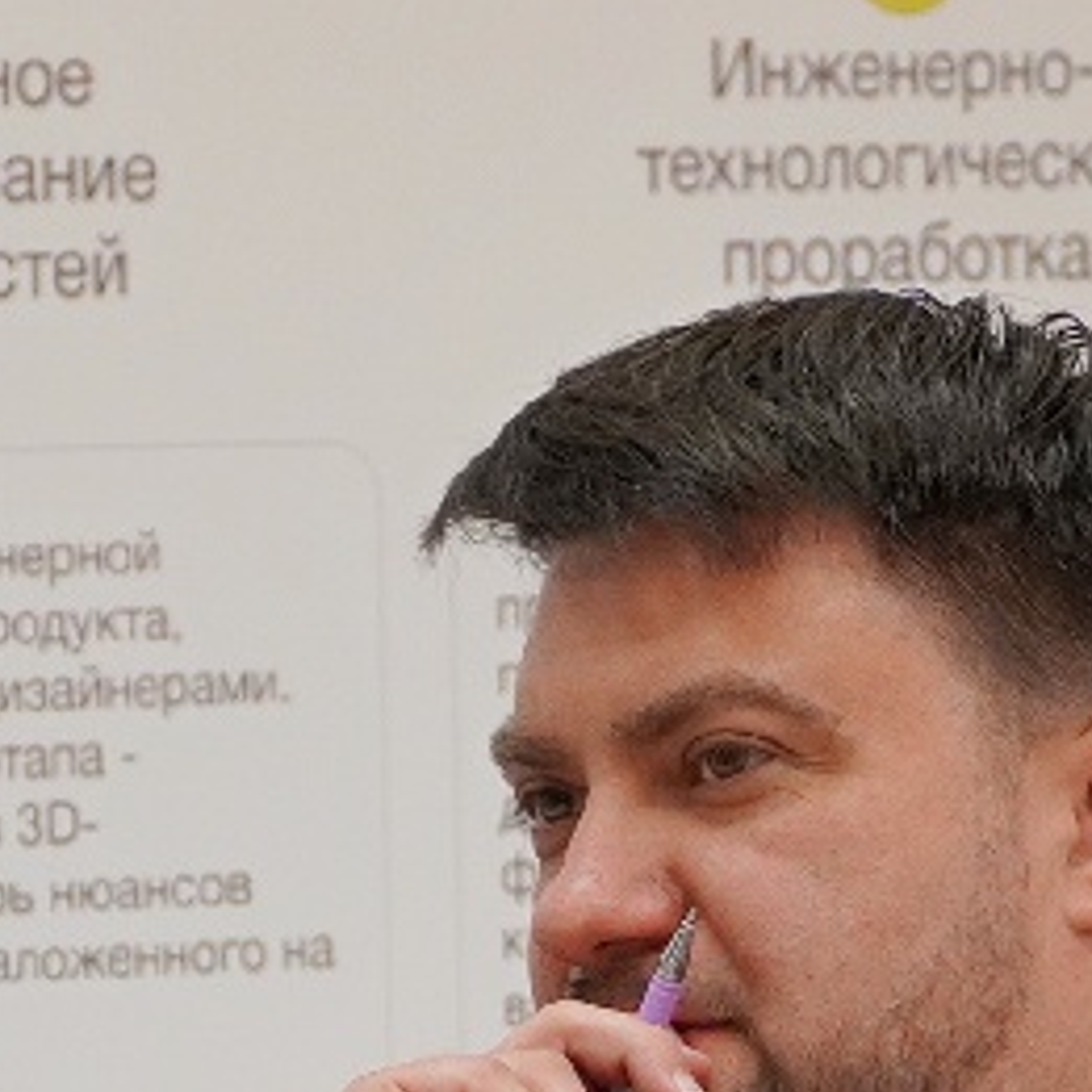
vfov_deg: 4.6
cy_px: 1494
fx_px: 13596
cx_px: 368
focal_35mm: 381
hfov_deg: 4.6
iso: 1250
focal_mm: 65
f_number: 4
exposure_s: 1/160
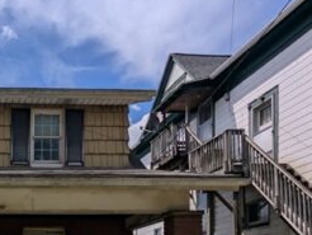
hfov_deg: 40.6
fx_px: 352
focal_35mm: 39
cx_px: -13
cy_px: 264
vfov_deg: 32.1
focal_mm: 2.02
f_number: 1.7
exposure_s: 1/6135
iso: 53
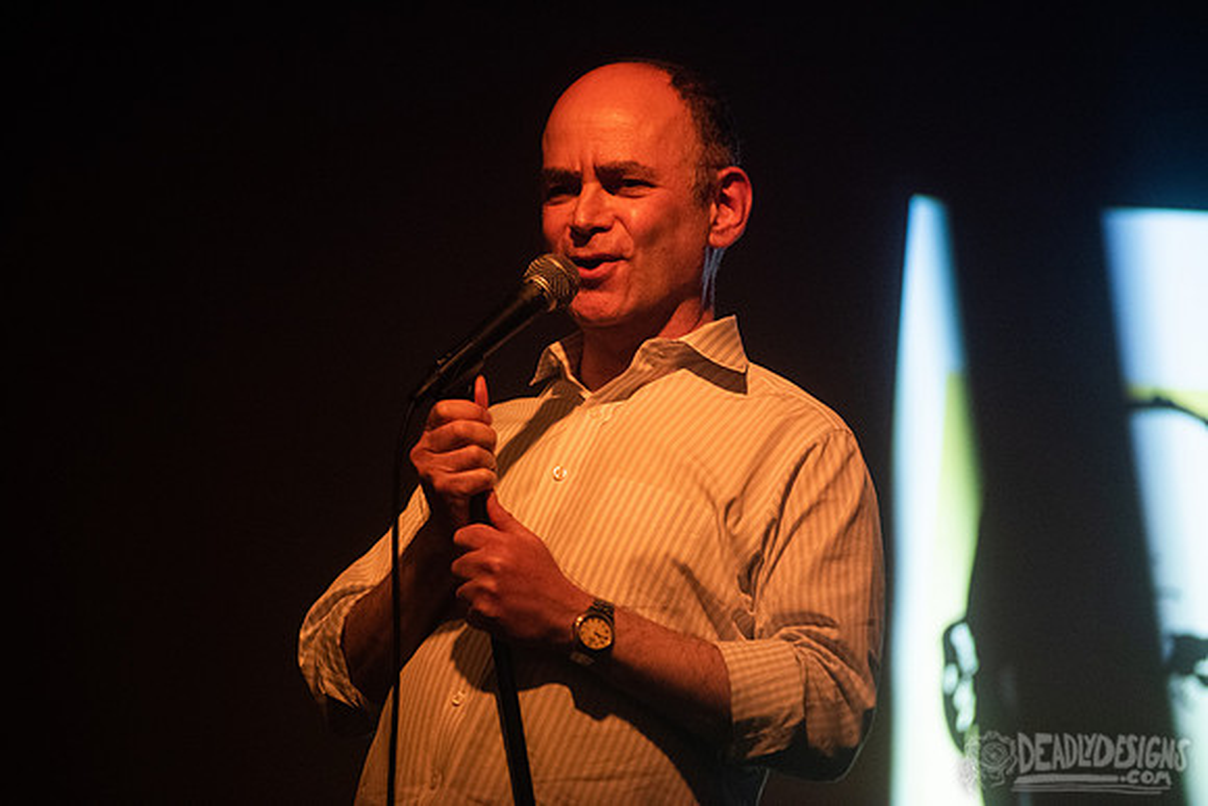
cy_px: 363
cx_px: 544
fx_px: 7376
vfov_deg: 6.3
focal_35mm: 220
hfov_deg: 9.4
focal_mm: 200
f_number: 3.2
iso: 3200
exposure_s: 1/160
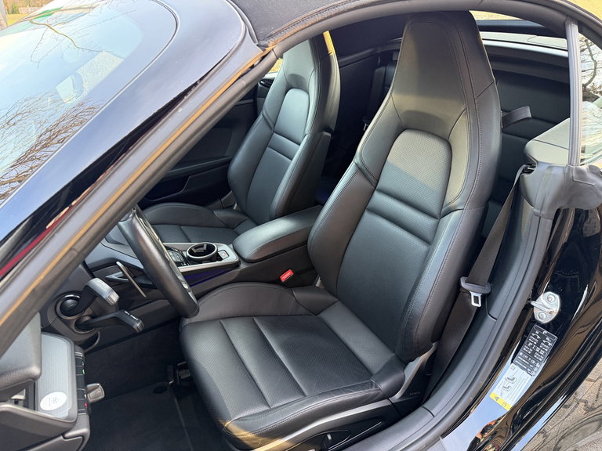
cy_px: 226
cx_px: 301
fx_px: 417
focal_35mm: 24
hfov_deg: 71.6
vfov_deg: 56.8
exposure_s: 1/60
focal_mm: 6.76
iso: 320
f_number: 1.78
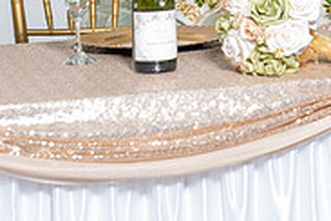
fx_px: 1397
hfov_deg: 13.2
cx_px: 369
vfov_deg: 8.8
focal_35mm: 152
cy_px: -101
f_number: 6.3
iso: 200
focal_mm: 48
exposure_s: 1/160
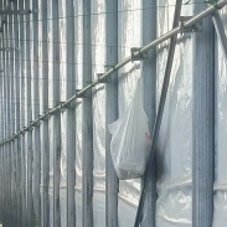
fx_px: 957
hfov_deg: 13.2
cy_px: 252
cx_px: -36
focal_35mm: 129
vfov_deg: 13.3
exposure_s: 1/216
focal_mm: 4.71
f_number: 1.79
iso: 56
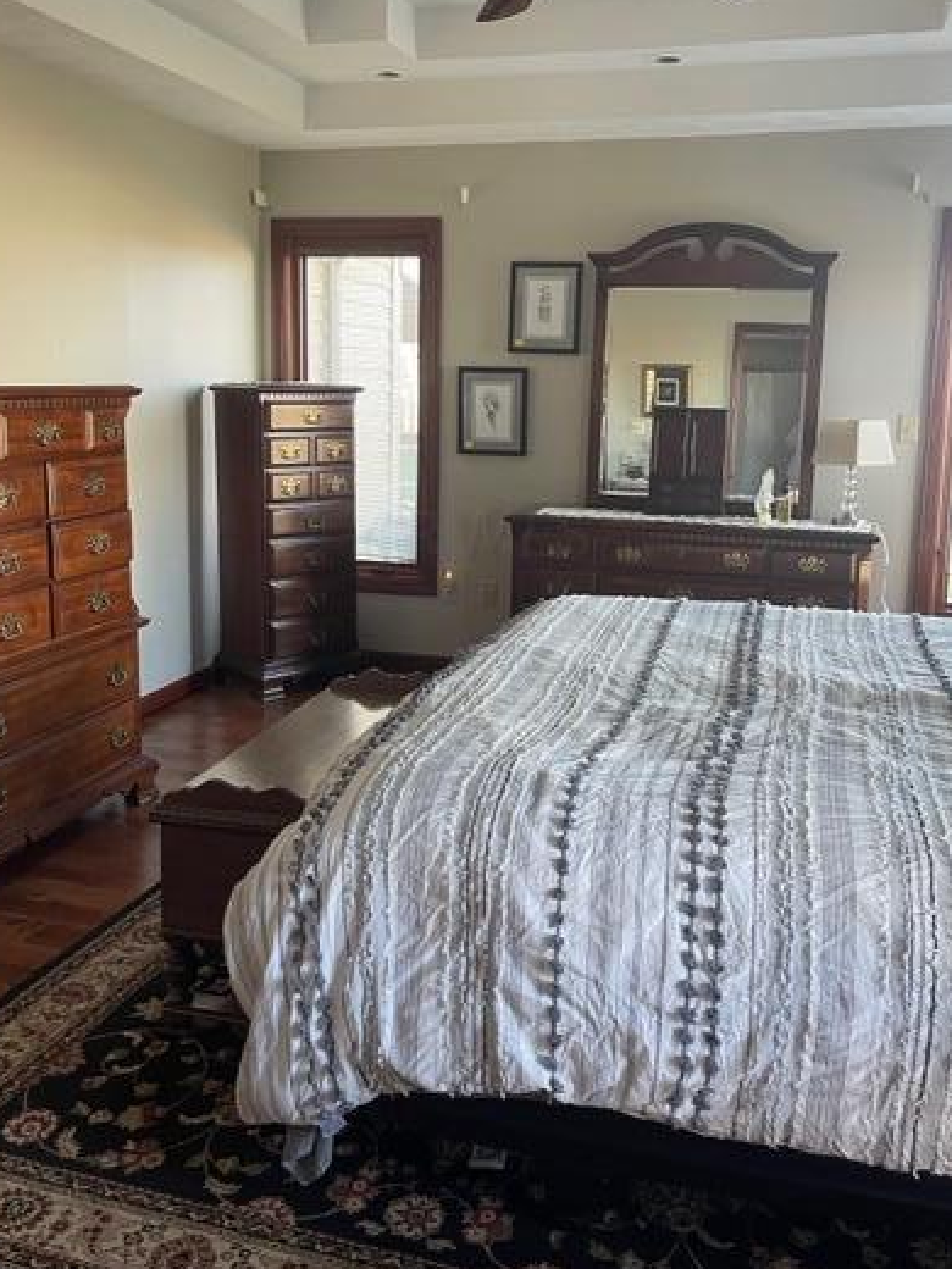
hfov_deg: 44.2
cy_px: 534
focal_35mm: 32
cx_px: 476
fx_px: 1173
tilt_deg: -8.0
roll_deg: -1.4
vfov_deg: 56.5
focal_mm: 5.1
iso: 160
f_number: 1.6
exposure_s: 1/60
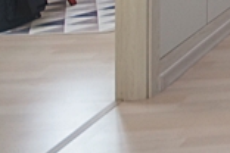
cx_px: 547
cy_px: -185
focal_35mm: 77
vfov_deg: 13.9
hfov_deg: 15.2
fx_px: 492
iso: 400
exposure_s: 1/50
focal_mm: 10
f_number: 4
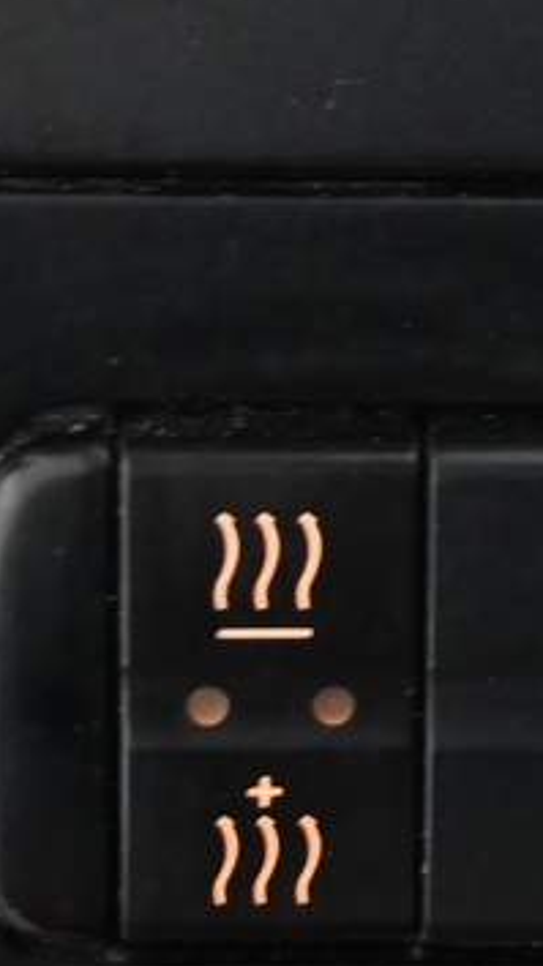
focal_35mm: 298
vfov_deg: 7.2
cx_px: 761
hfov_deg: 4.1
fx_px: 7631
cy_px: 186
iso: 2000
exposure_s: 1/13
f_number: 4
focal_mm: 62
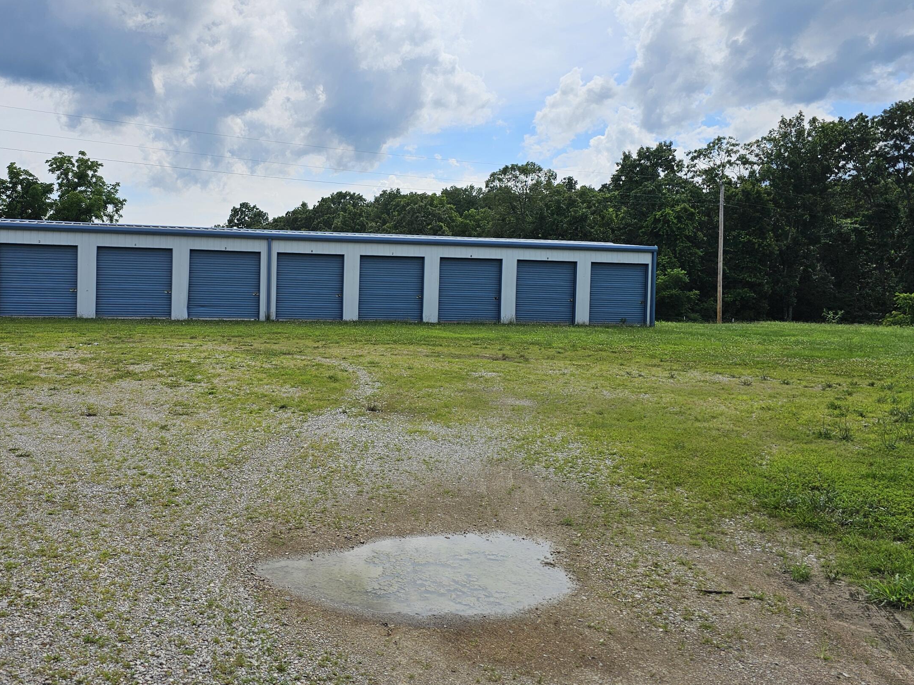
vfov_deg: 44.1
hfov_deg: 55.9
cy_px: 313
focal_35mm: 32
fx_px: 845
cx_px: 320
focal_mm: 6.3
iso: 12
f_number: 1.7
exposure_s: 1/1695
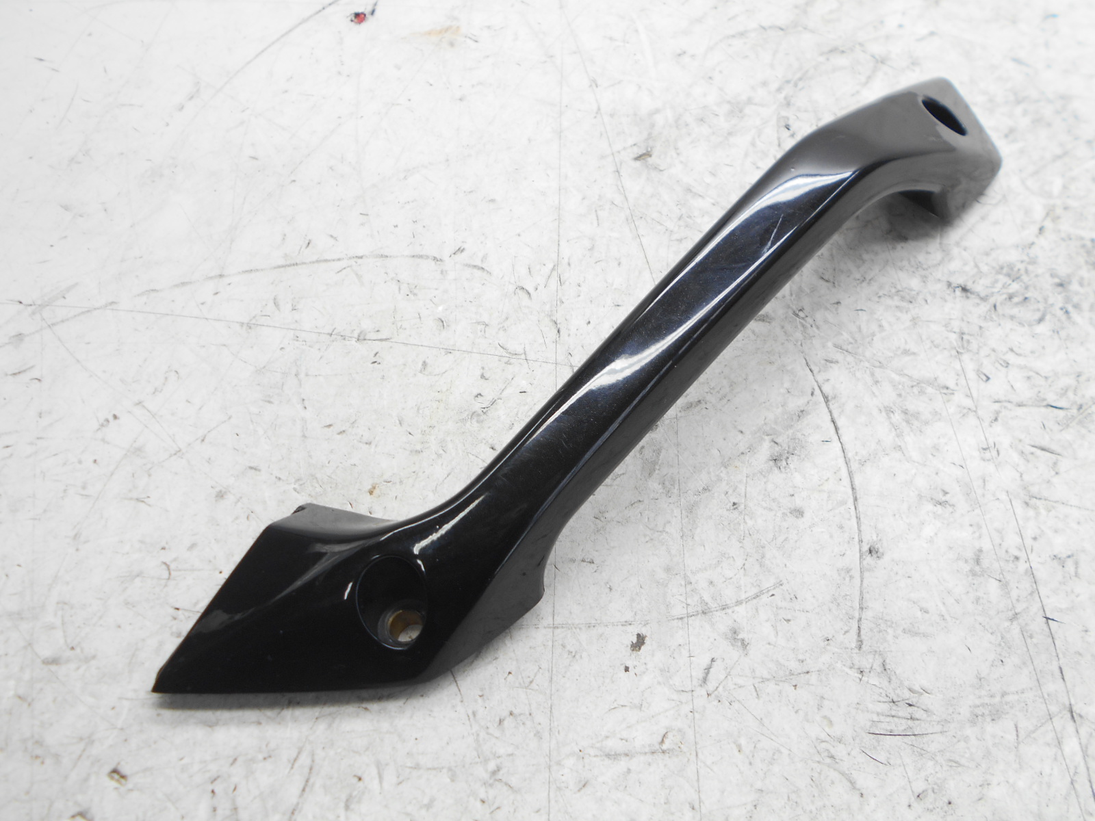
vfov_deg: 46.8
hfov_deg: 60.0
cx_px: 548
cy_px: 410
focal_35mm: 30
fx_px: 949
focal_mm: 5.1
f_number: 3.4
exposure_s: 1/30
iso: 80
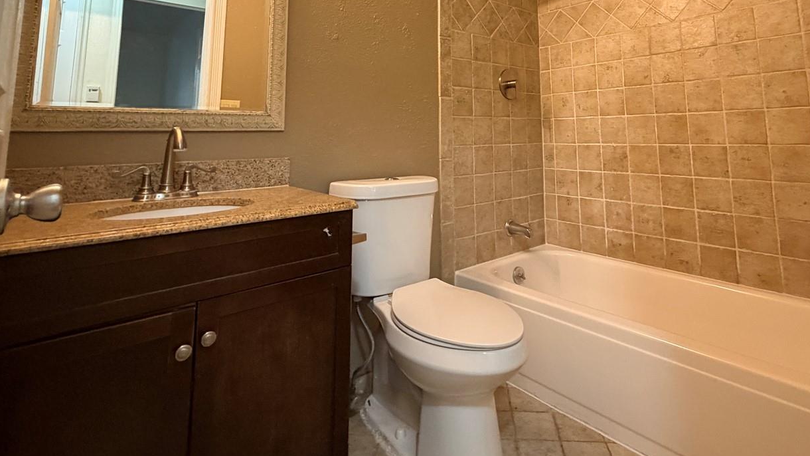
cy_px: 86
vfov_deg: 52.0
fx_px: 430
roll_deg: +0.7
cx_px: 444
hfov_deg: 86.4
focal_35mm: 20
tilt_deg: +7.2
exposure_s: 1/60
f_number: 2.2
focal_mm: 2.22
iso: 400
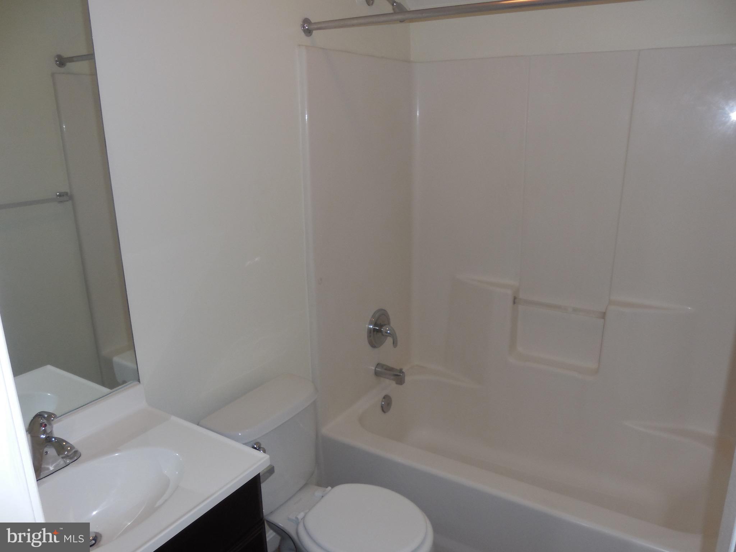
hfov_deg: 67.3
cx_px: 368
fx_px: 553
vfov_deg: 53.1
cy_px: 276
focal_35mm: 26
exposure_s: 1/25
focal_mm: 4.6
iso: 125
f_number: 3.5
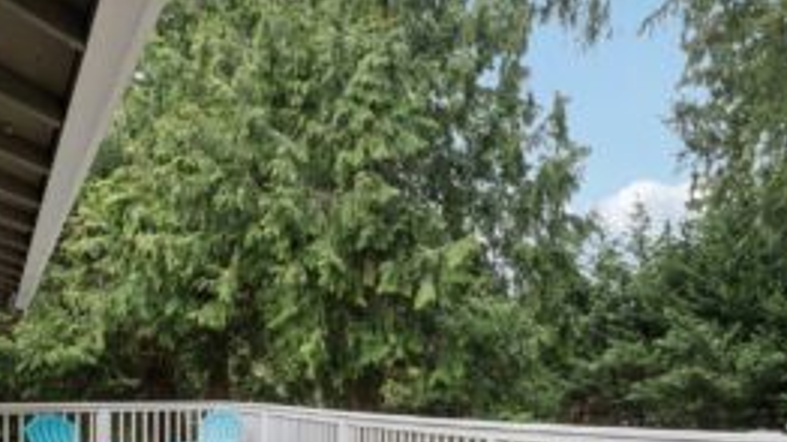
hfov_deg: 72.4
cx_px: 565
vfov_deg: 43.6
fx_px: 501
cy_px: 395
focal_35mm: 24
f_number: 9
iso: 250
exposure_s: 1/20
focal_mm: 10
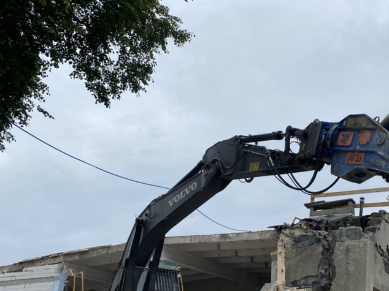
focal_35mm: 42
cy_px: 211
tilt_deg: +19.4
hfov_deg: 43.4
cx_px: 293
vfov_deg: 33.8
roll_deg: -1.2
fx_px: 472
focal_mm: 4.25
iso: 32
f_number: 1.8
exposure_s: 1/4274
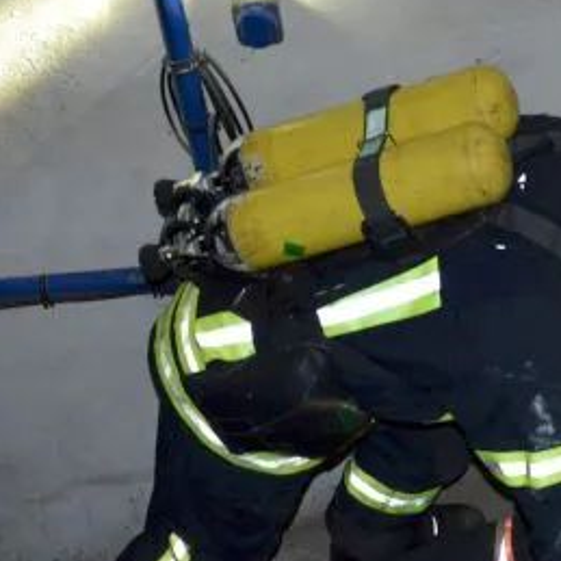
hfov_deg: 20.2
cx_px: 563
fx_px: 1522
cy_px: 368
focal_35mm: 83
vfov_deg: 20.8
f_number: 4
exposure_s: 1/60
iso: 3200
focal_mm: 26
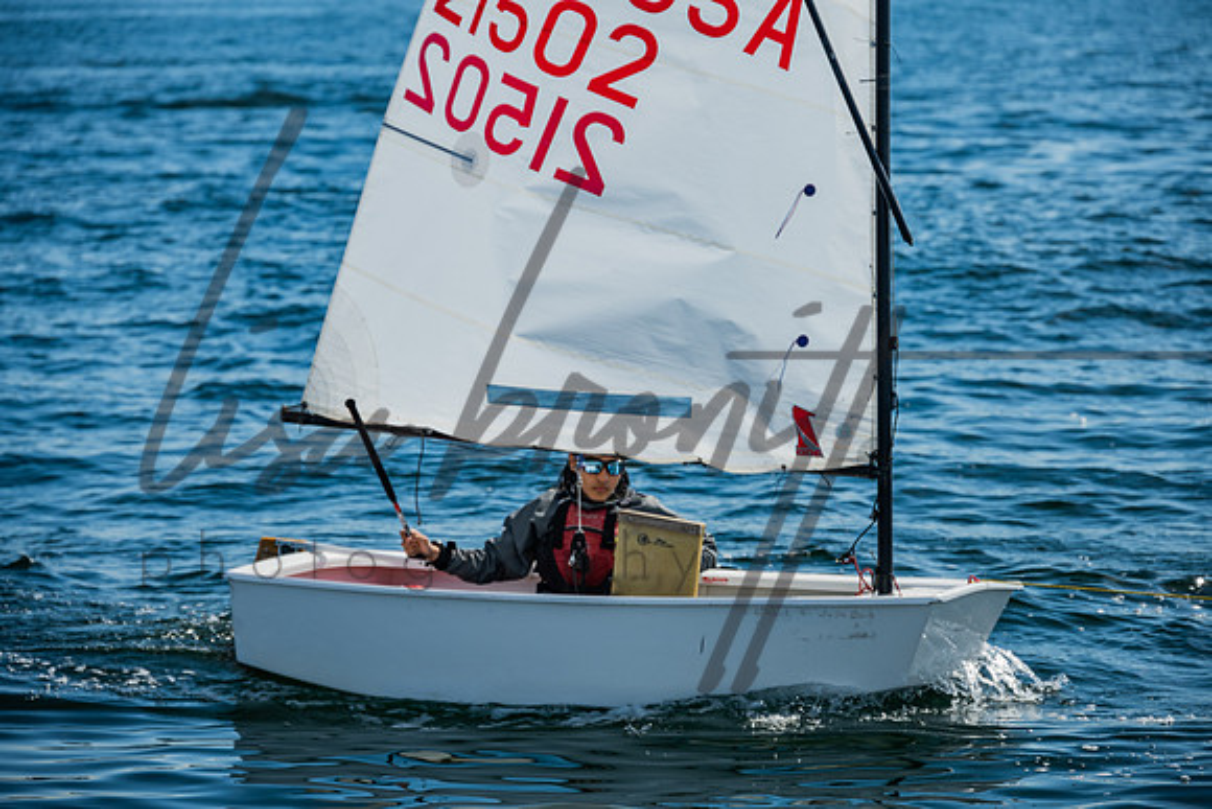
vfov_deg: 10.2
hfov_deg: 15.2
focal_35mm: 135
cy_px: 404
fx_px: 4546
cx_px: 606
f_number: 6.3
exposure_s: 1/320
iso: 100
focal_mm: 135
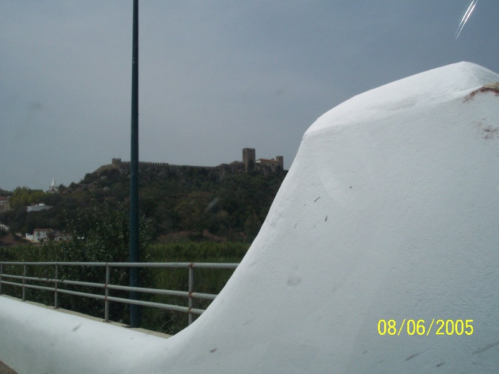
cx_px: 250
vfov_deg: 37.7
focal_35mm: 38
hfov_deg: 49.0
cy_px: 187
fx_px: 548
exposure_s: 1/1000
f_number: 4.8
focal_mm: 8
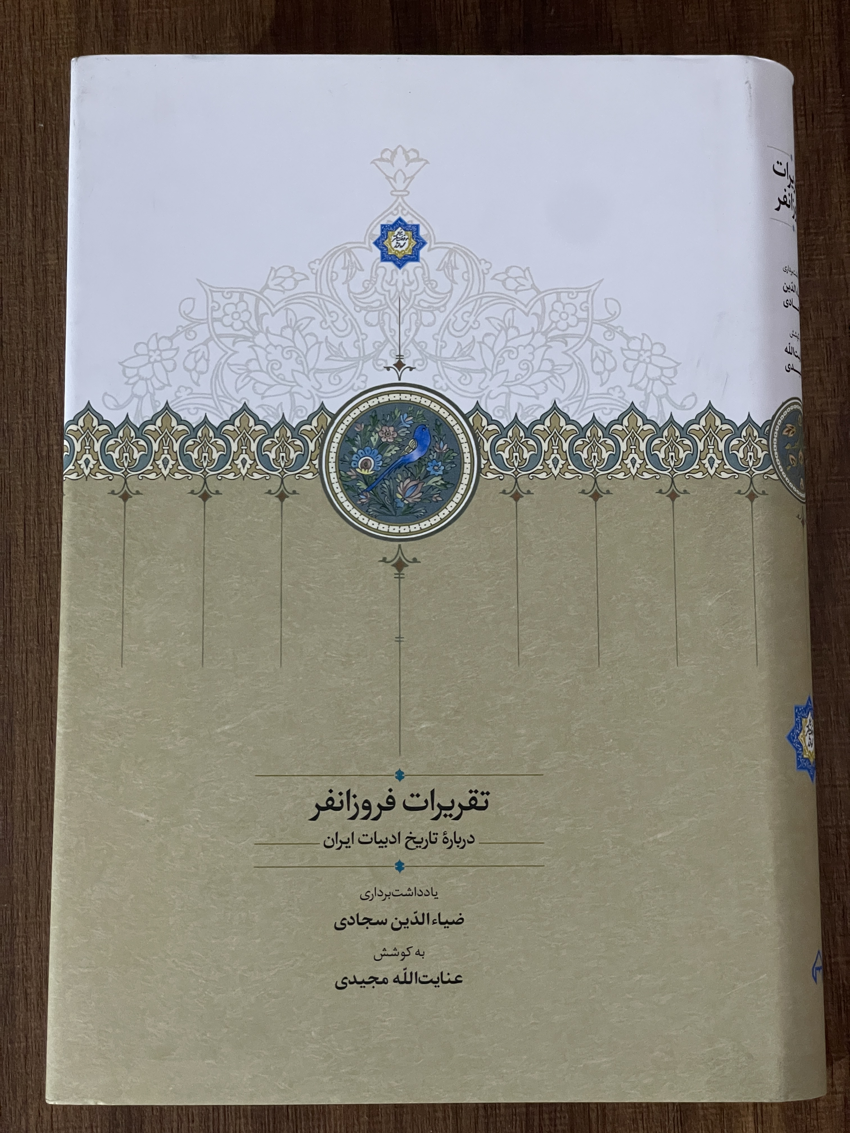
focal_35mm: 52
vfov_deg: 36.8
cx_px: 425
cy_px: 566
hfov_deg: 28.0
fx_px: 1702
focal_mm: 6
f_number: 2
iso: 800
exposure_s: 1/48
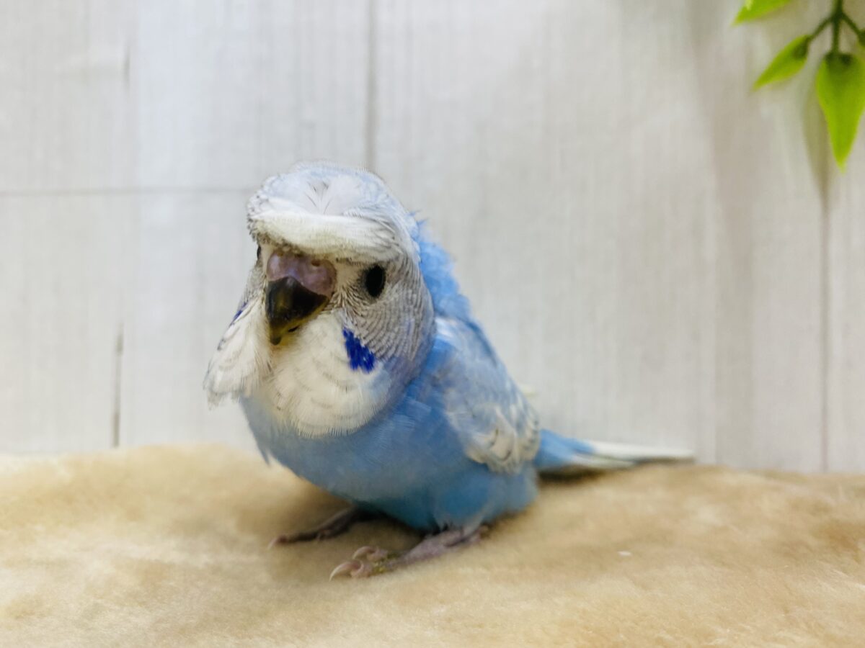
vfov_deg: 54.9
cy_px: 324
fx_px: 625
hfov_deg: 69.4
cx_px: 432
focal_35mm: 25
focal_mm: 4.25
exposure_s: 1/100
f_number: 1.8
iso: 125
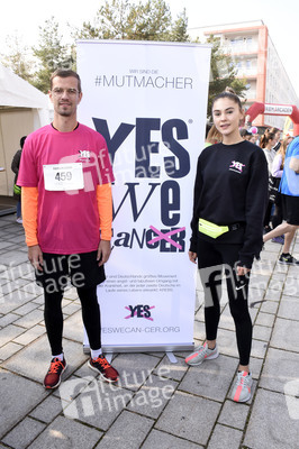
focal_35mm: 27
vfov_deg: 67.4
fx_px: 337
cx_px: 150
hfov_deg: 47.9
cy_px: 224
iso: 400
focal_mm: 18
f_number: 8
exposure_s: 1/160
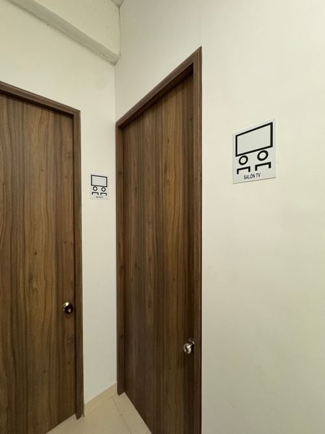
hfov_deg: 85.7
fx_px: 175
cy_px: 217
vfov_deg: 102.1
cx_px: 162
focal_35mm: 14
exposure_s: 1/60
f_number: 2.2
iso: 640
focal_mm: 2.22
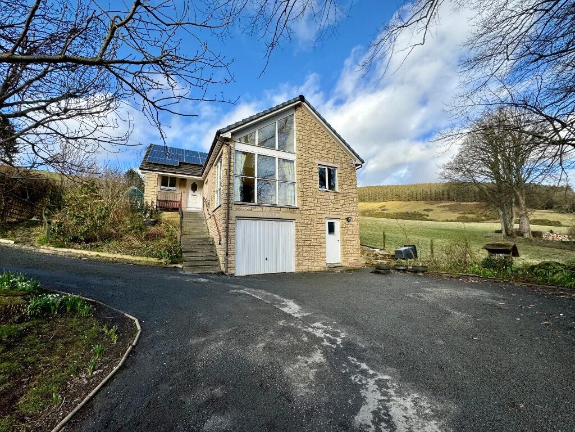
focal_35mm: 14
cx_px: 288
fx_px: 233
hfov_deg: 102.1
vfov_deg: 85.7
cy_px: 216
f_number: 2.2
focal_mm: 2.22
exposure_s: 1/734
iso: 40
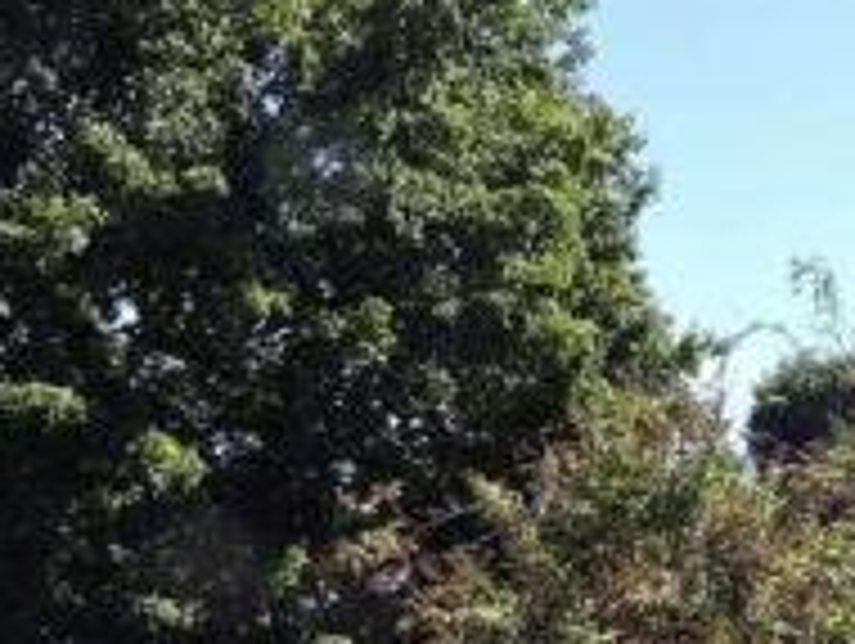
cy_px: 520
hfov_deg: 19.8
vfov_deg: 16.0
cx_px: 1060
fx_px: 2275
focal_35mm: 92
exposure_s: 1/500
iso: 100
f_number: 3.5
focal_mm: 5.4
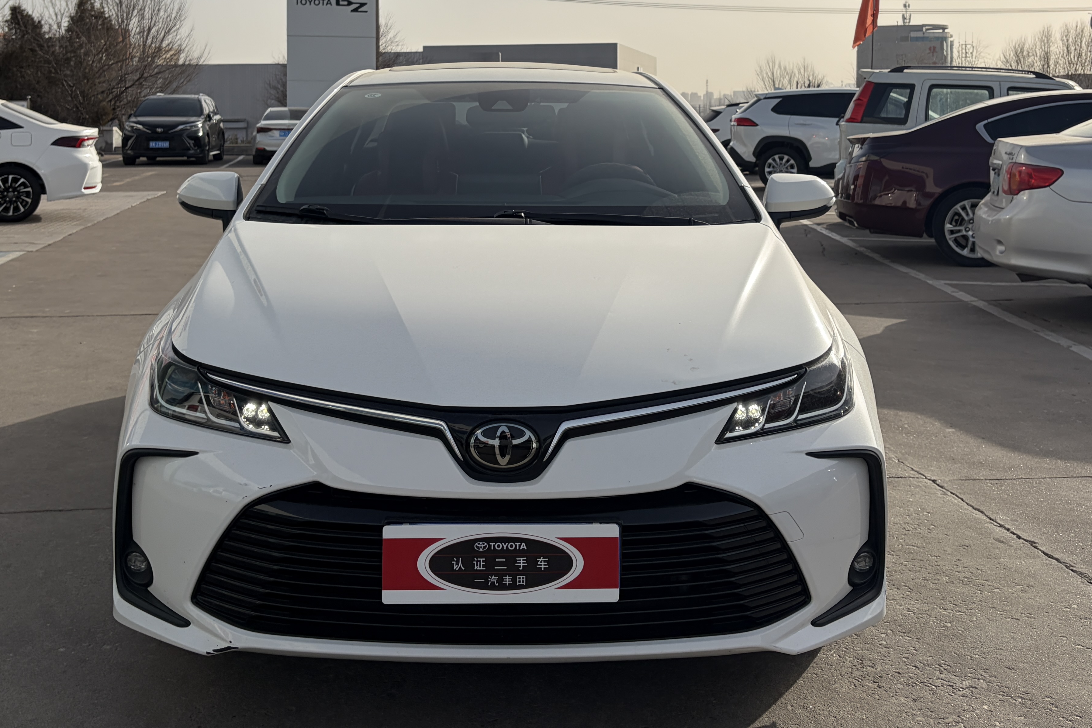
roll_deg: +0.8
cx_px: 520
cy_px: 134
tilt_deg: -1.0
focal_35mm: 43
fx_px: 1304
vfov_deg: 30.4
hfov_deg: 45.4
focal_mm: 5.96
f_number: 1.6
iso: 64
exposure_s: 1/3831
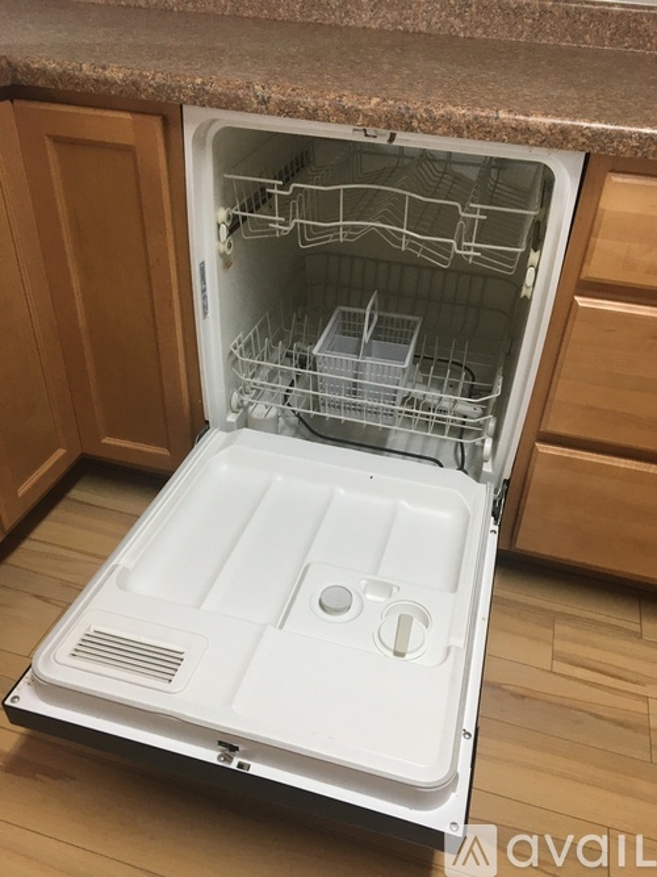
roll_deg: -4.6
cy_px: 438
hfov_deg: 48.2
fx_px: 734
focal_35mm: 29
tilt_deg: -36.4
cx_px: 328
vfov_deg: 61.7
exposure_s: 1/30
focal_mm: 4.15
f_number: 2.2
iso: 80
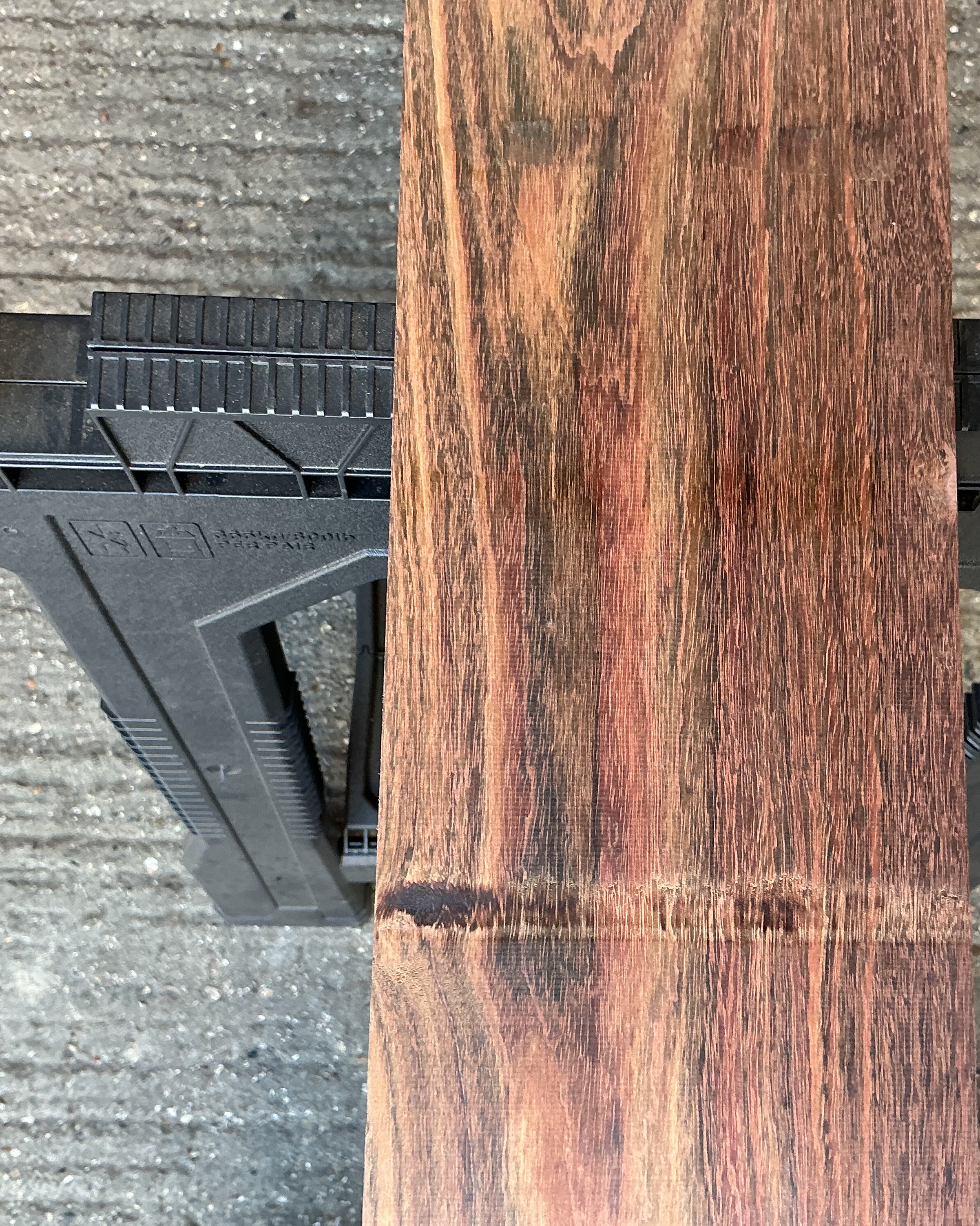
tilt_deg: -80.1
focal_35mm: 38
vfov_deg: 47.9
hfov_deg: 39.0
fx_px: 1377
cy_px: 610
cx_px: 596
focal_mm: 3
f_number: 1.8
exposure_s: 1/60
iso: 50
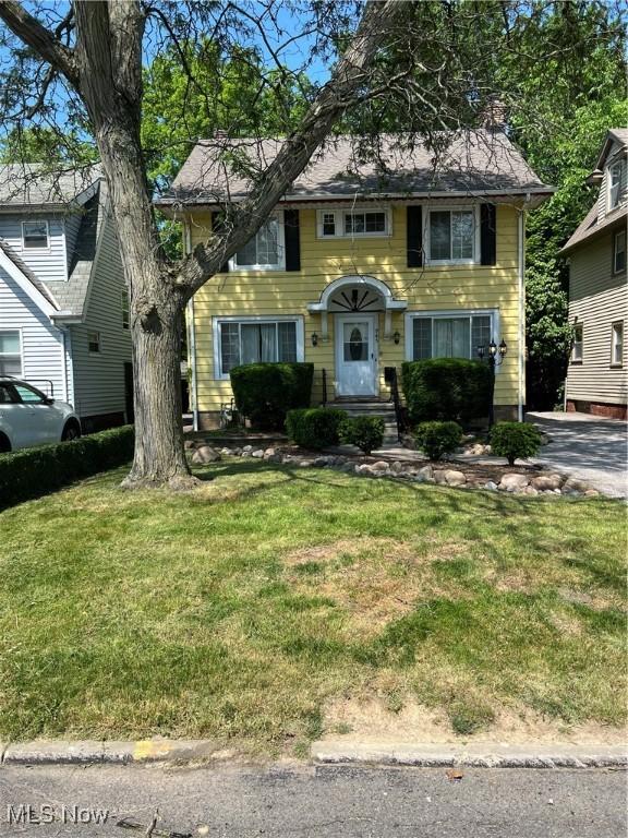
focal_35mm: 26
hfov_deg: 53.1
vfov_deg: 67.3
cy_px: 419
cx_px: 314
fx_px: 629
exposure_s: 1/2045
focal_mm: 5.7
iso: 50
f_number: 1.5
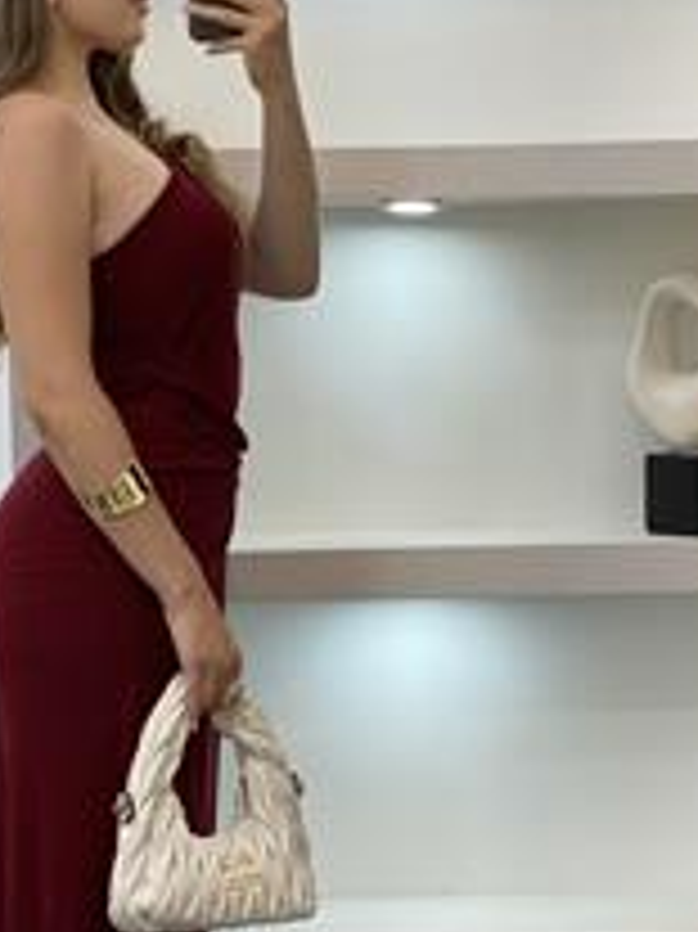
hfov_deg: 14.2
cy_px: 673
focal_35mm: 104
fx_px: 2799
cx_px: 239
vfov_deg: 18.8
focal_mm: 6
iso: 80
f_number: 2
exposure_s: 1/100
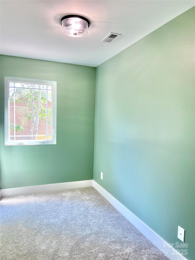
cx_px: 98
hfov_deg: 53.1
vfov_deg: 67.3
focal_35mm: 26
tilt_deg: -2.7
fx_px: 195
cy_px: 130
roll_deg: -1.1
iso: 100
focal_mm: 5.7
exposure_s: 1/120
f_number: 1.5
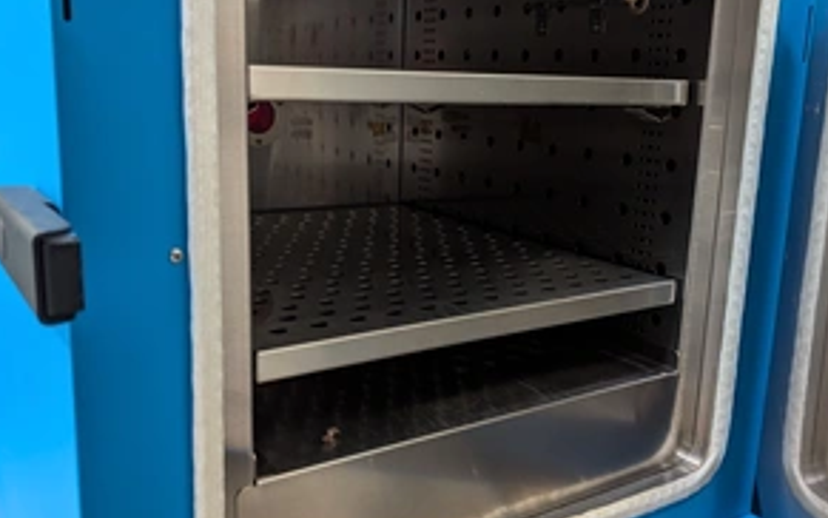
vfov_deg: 36.3
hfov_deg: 55.3
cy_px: 259
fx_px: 790
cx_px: 411
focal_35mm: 35
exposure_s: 1/93.3
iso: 110
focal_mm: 6.9
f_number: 1.68
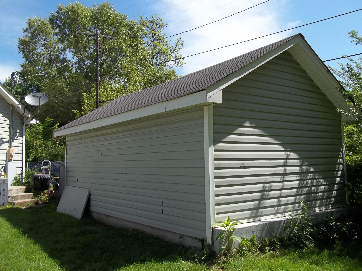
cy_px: 136
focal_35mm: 32
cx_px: 181
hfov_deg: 56.8
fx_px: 335
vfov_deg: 44.2
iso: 64
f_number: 8.8
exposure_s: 1/125
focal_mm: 5.7
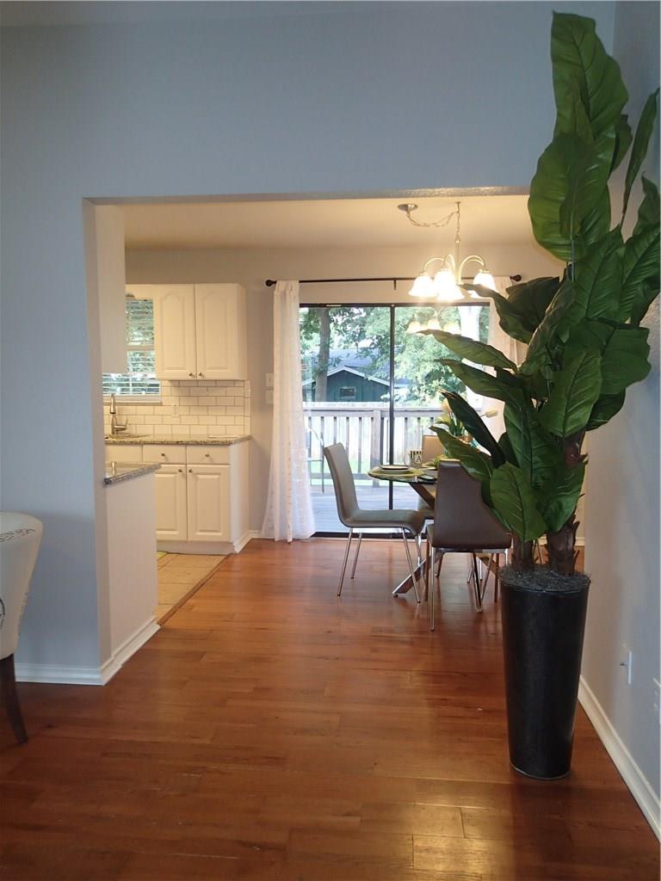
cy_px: 440
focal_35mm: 25
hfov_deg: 54.9
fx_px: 637
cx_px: 330
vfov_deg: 69.4
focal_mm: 4.5
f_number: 2
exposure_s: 1/60
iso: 200
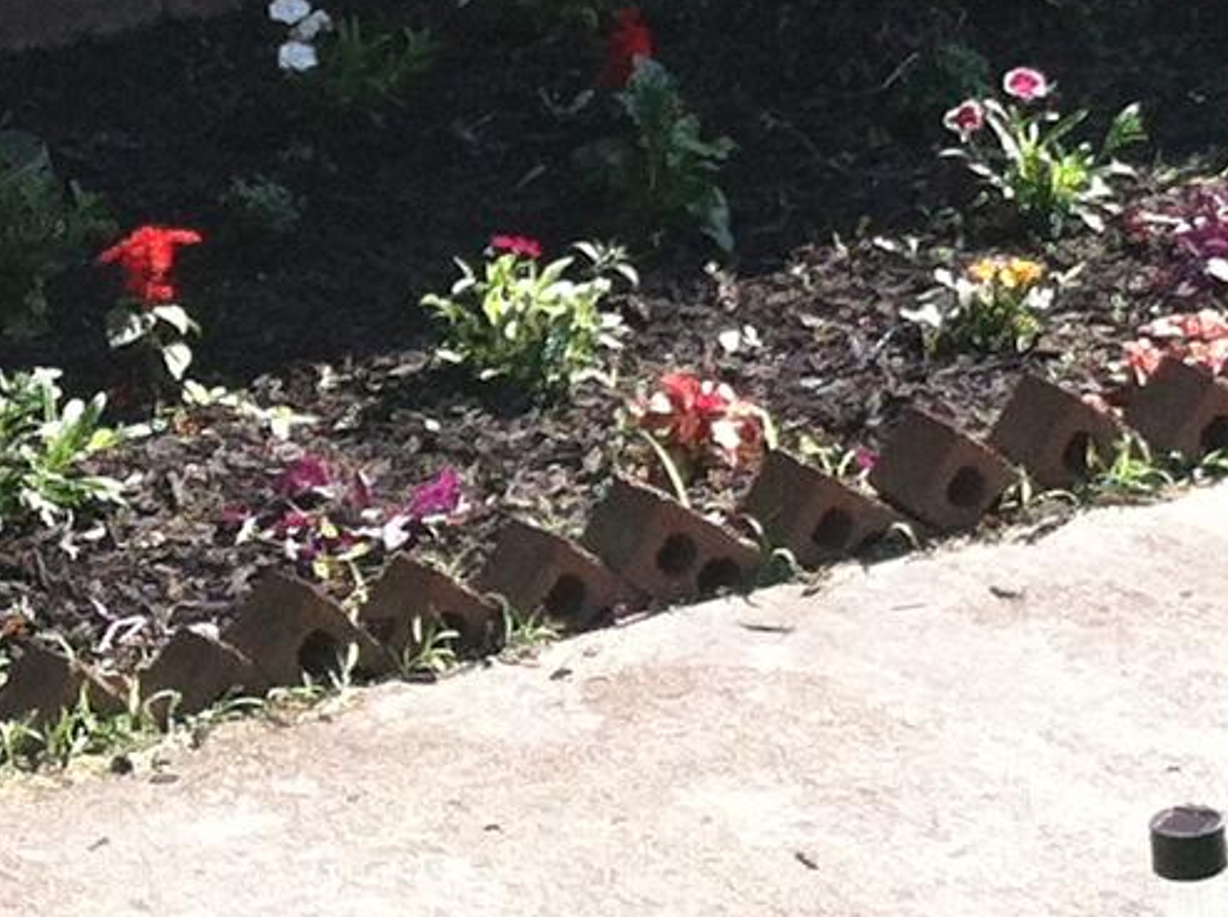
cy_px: -12
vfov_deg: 8.0
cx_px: 341
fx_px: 6516
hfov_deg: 10.7
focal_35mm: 184
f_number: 2.8
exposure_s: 1/313
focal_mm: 3.85
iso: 80
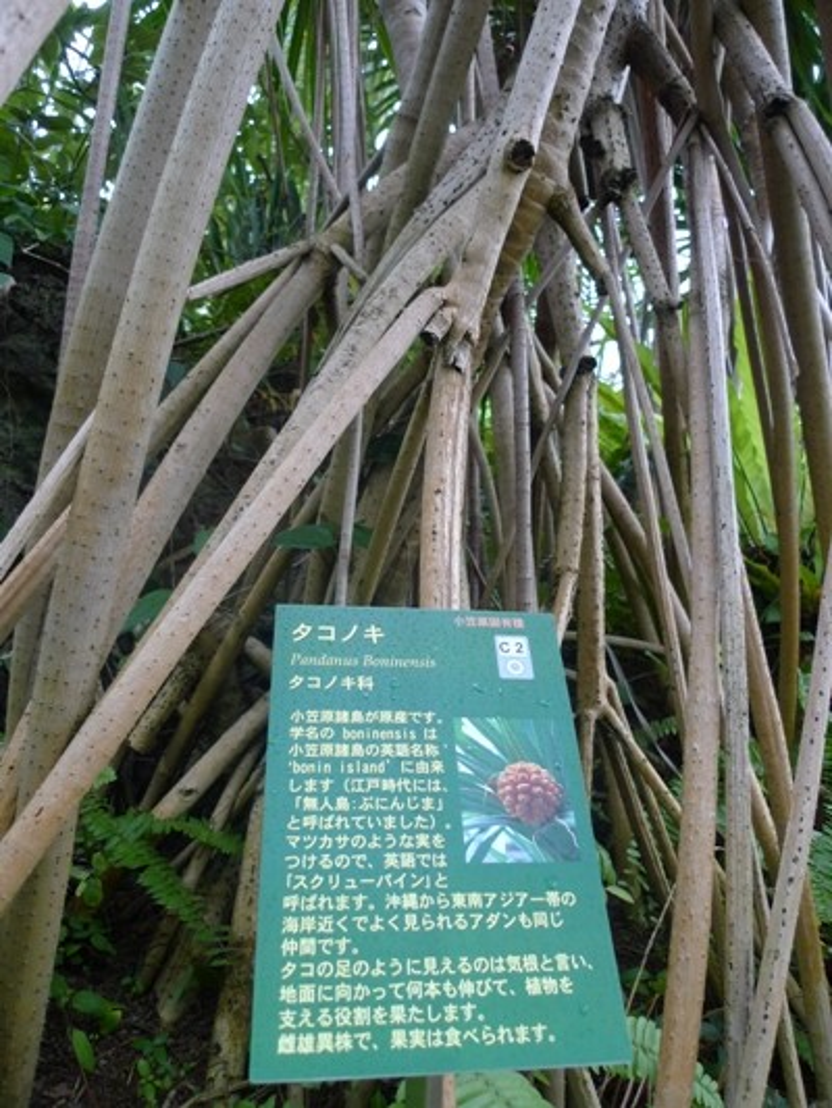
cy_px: 554
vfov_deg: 71.6
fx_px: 769
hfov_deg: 56.8
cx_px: 416
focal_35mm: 24
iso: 200
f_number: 2
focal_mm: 5.1
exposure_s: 1/30
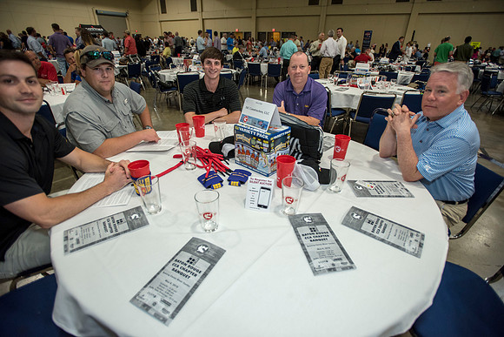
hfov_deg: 93.3
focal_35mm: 17
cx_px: 252
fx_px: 238
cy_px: 168
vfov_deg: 70.5
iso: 1250
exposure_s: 1/250
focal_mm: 17
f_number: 2.8
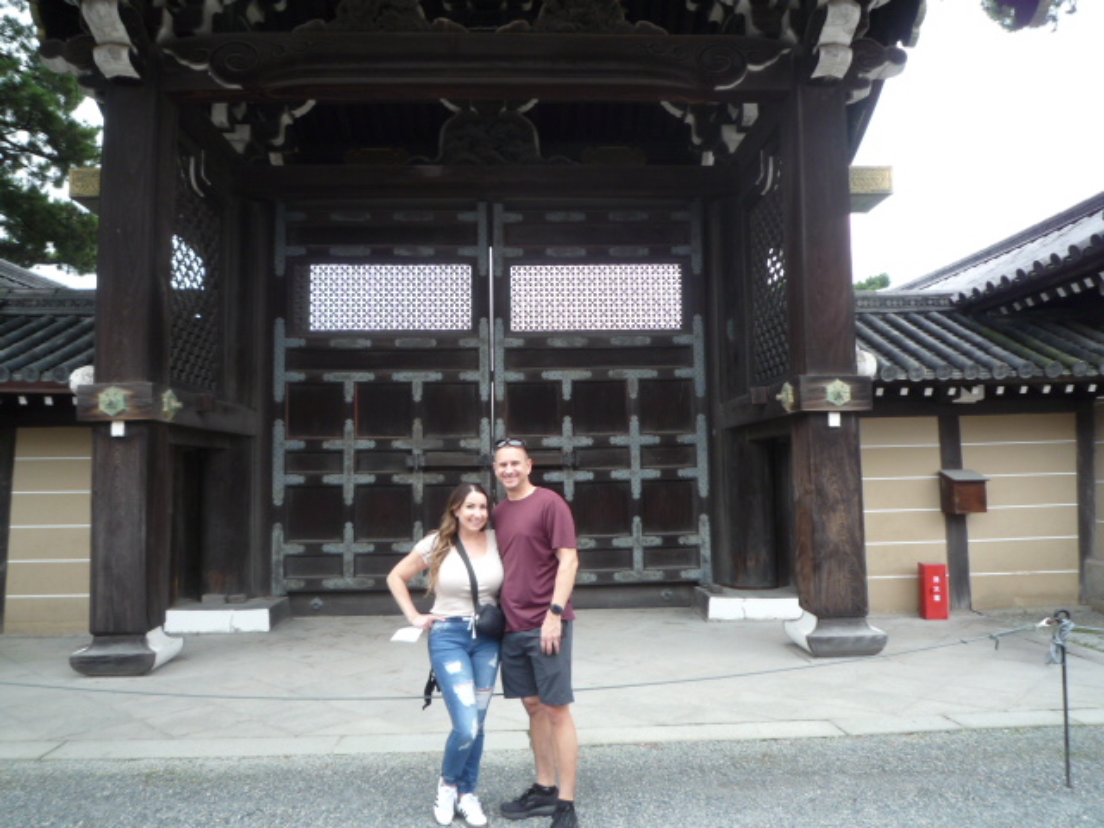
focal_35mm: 25
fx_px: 797
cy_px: 414
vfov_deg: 54.9
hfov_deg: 69.4
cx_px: 552
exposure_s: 1/100
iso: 100
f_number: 2.8
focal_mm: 4.4
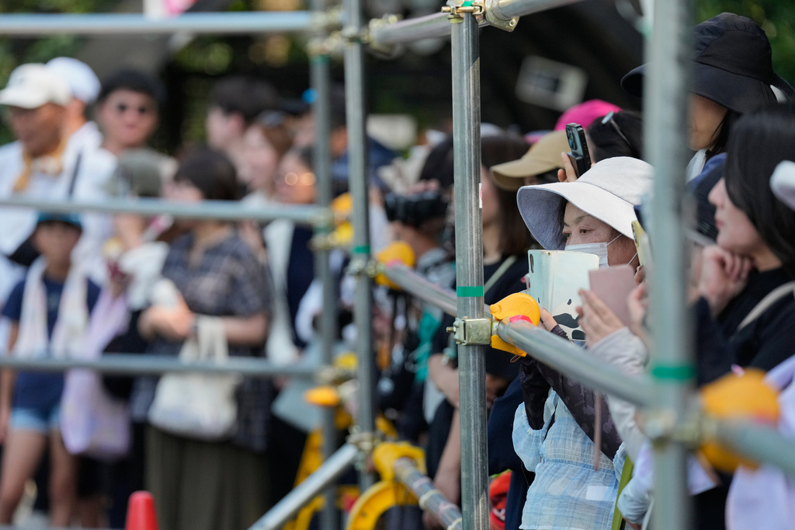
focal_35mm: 282
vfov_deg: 4.9
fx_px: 6225
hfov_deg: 7.3
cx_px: 398
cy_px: 265
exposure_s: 1/3200
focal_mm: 282
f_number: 4.5
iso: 2500
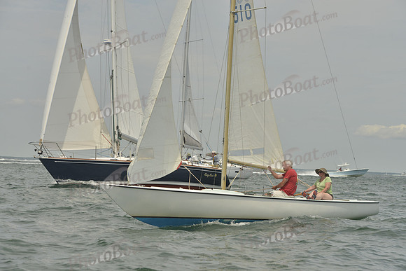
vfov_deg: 14.0
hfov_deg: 20.8
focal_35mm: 98
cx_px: 203
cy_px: 136
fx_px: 1105
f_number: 8
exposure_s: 1/800
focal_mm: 98
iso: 400
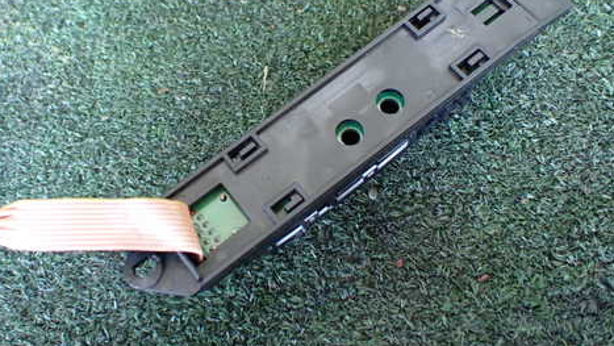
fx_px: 684
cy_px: 121
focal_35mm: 42
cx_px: 235
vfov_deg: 28.2
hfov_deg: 48.0
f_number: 2.3
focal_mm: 5.4
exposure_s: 1/60
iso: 800
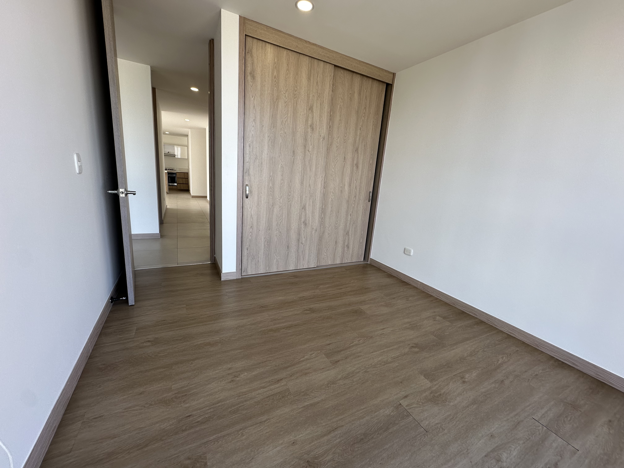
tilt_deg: -11.6
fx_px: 252
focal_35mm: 14
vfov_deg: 85.7
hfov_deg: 102.1
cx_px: 312
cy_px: 234
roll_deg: -5.9
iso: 50
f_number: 2.2
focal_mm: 2.22
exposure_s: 1/138
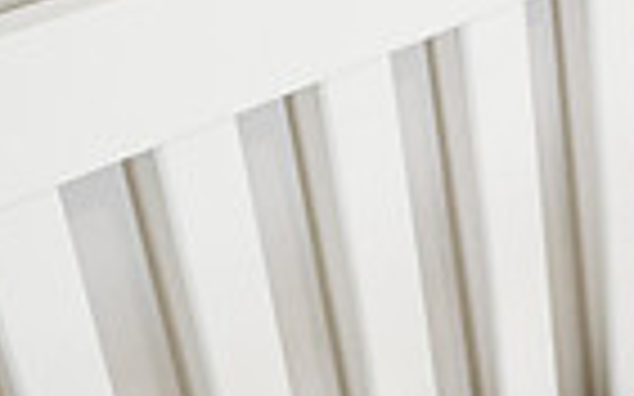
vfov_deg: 12.5
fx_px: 1744
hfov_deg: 18.5
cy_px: 538
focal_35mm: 101
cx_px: 926
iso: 1600
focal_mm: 24
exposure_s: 1/200
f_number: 2.5
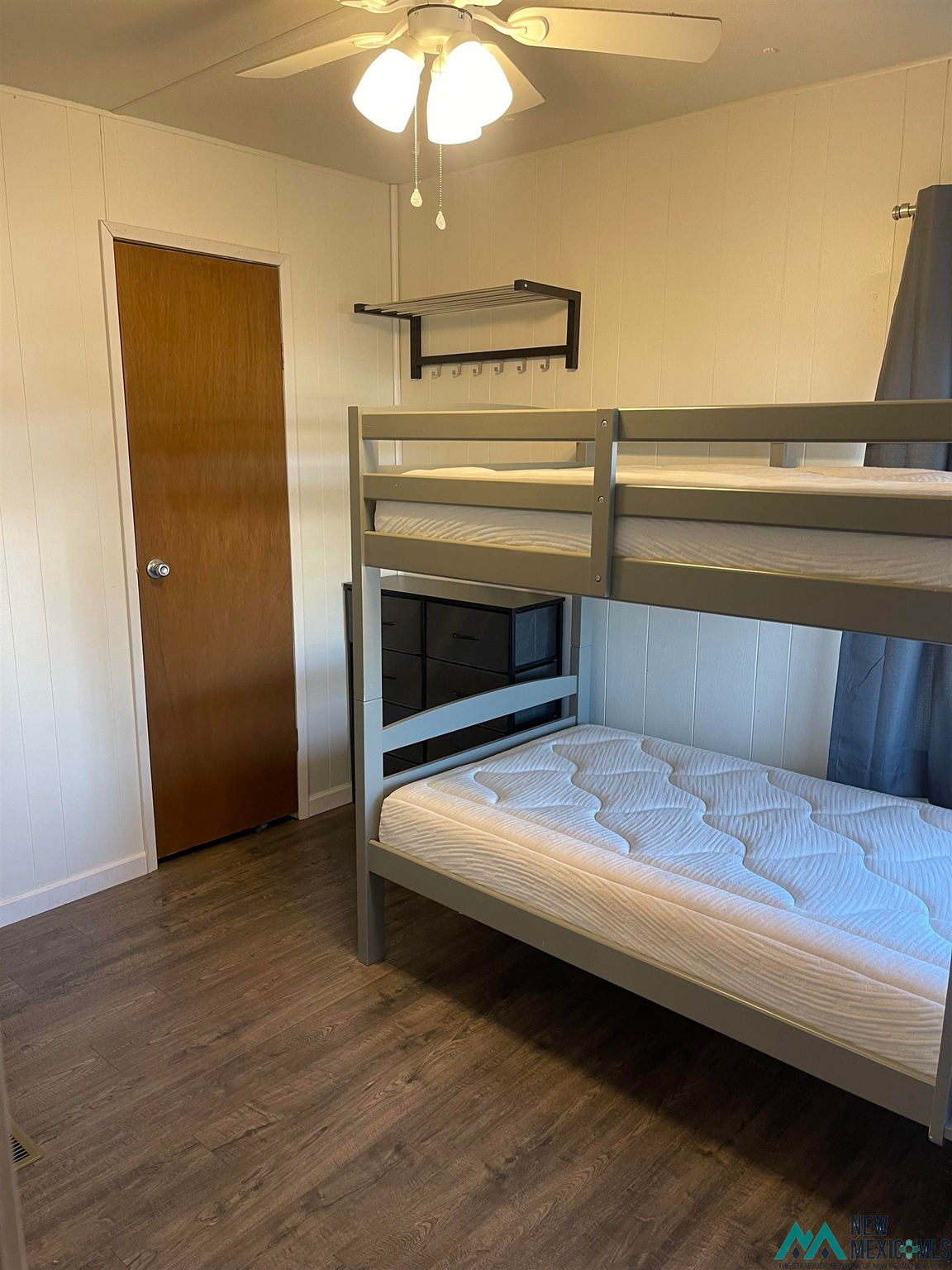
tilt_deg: -10.8
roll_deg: -0.3
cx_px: 476
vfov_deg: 69.4
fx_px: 917
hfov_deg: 54.9
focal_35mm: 25
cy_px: 635
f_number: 1.6
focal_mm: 5.1
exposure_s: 1/60
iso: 125
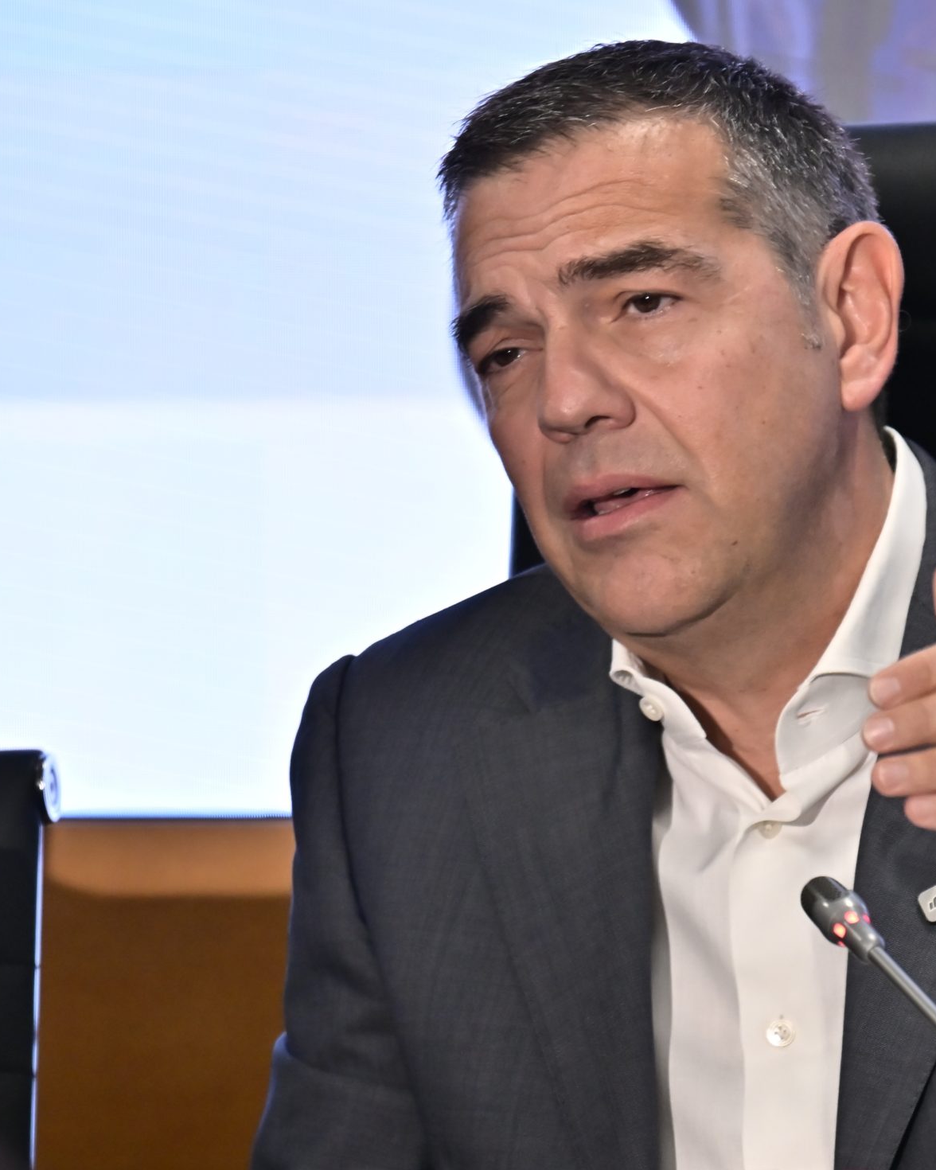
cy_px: 628
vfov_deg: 2.2
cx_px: 868
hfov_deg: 1.7
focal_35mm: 899
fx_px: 31130
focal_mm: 550
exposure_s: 1/200
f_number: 6.3
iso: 2500
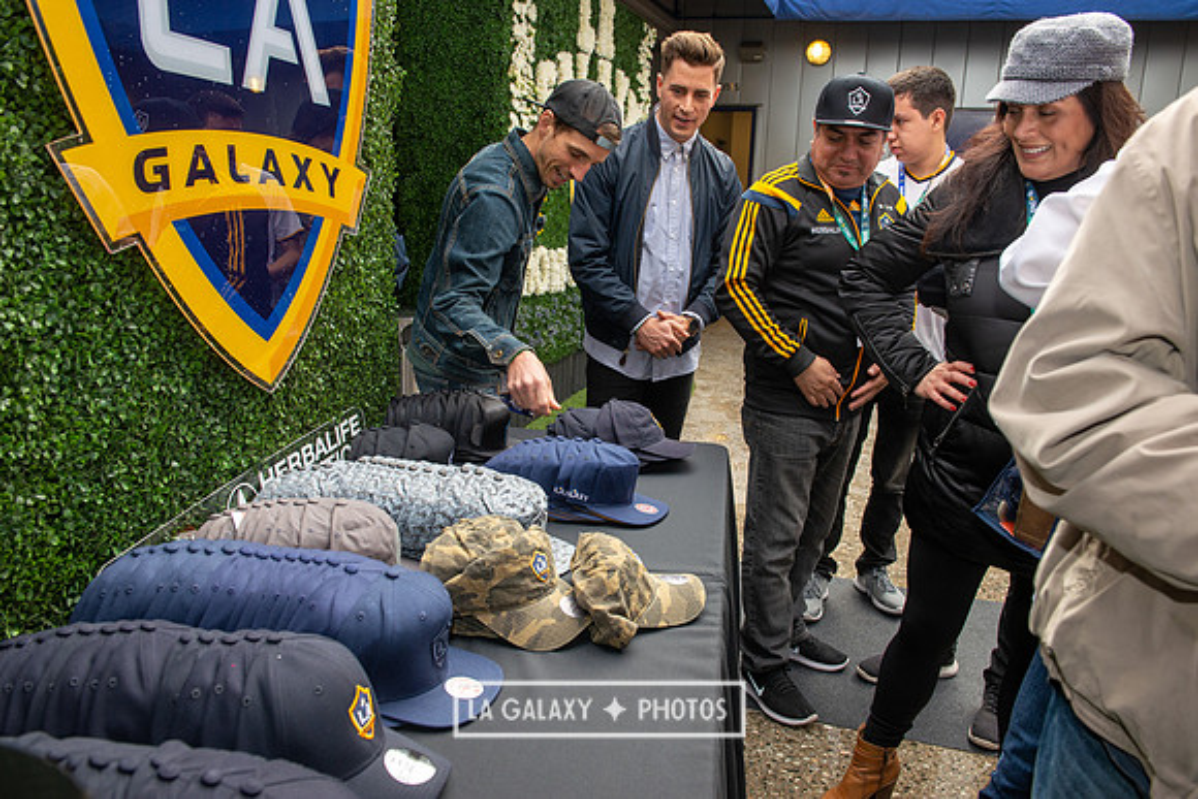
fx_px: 899
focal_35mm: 27
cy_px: 400
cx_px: 599
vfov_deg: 48.0
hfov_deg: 67.4
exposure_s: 1/160
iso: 500
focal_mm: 27
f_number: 6.3
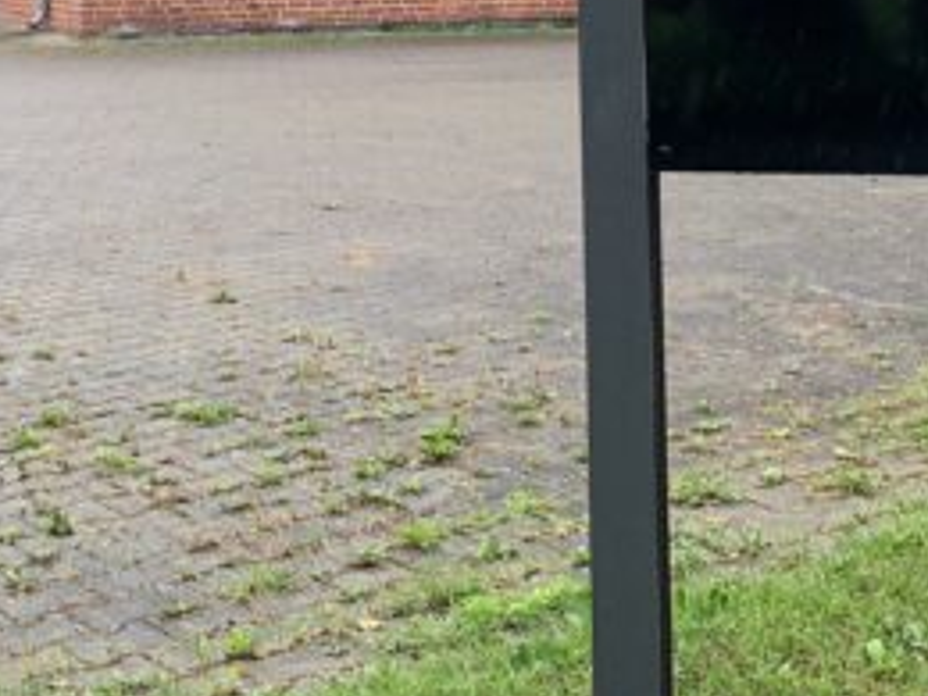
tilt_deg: +8.1
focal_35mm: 80
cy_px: -357
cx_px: 364
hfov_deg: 24.4
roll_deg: +0.6
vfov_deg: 16.7
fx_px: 2145
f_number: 1.8
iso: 25
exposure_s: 1/295
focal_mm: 4.25
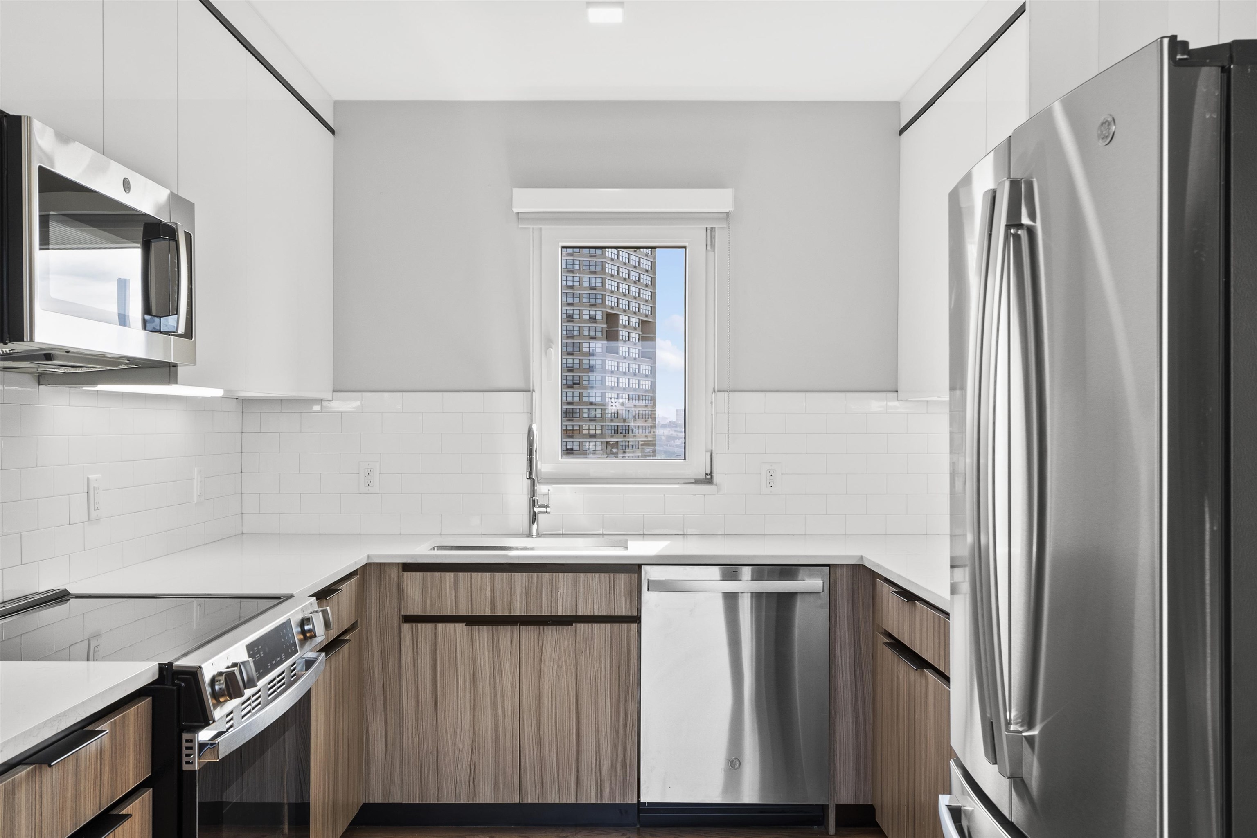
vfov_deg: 43.6
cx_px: 628
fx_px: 1047
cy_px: 419
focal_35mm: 30
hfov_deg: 61.9
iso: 200
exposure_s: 1/8
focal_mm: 20
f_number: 8
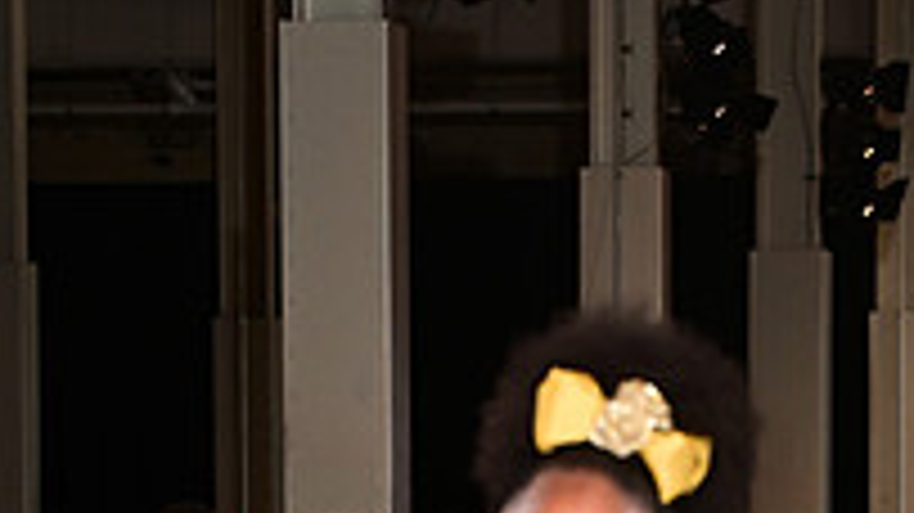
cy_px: 1233
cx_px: 653
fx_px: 6662
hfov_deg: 7.8
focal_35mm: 275
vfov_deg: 4.3
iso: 1000
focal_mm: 92
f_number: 6.3
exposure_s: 1/125
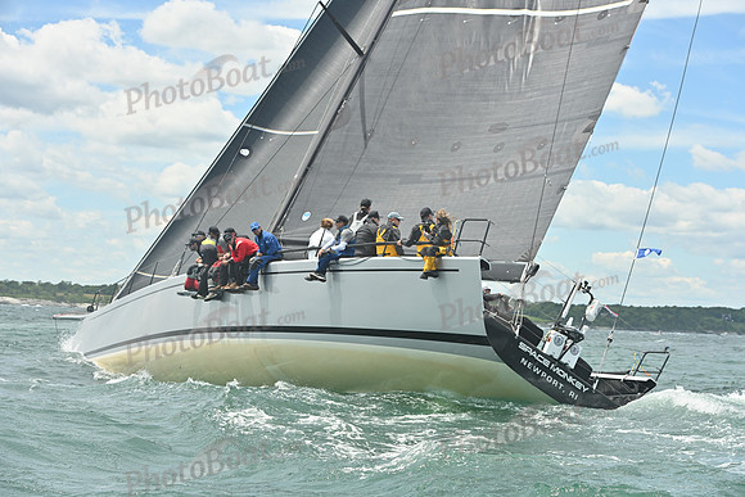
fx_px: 1449
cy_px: 248
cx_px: 372
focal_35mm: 70
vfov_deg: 19.5
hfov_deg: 28.8
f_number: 7.1
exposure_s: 1/1250
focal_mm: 70
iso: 250
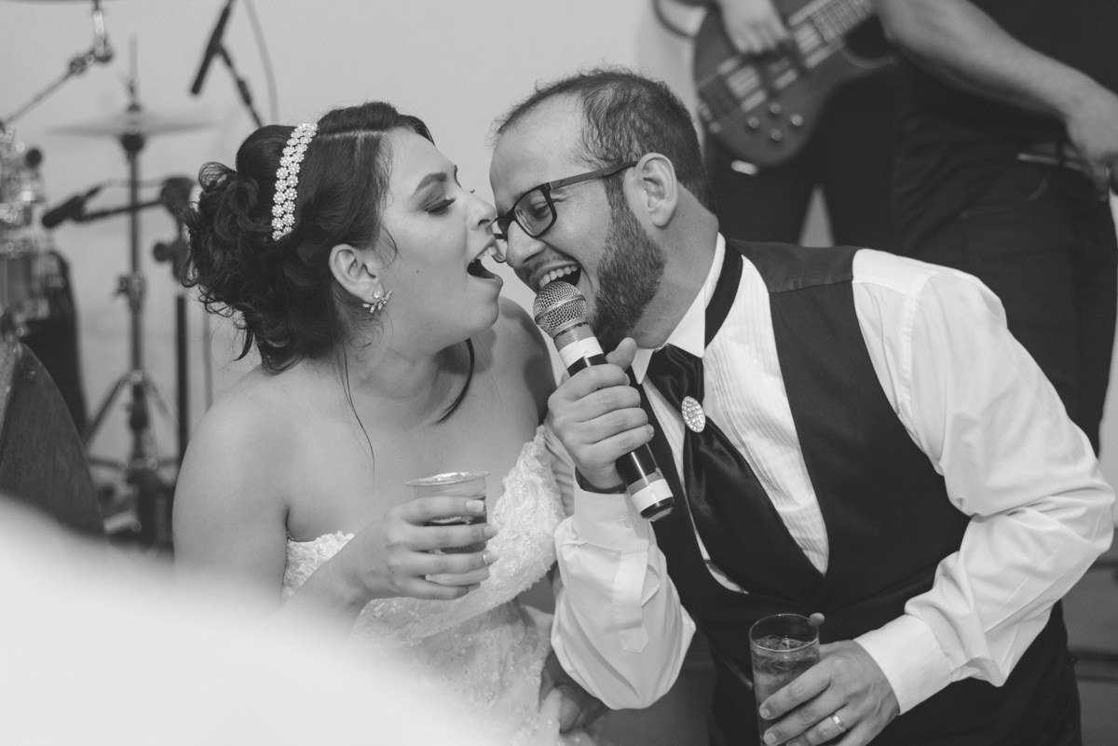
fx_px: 2036
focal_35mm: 66
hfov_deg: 30.7
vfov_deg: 20.7
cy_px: 257
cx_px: 533
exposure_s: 1/250
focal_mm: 50
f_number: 2.8
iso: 1250
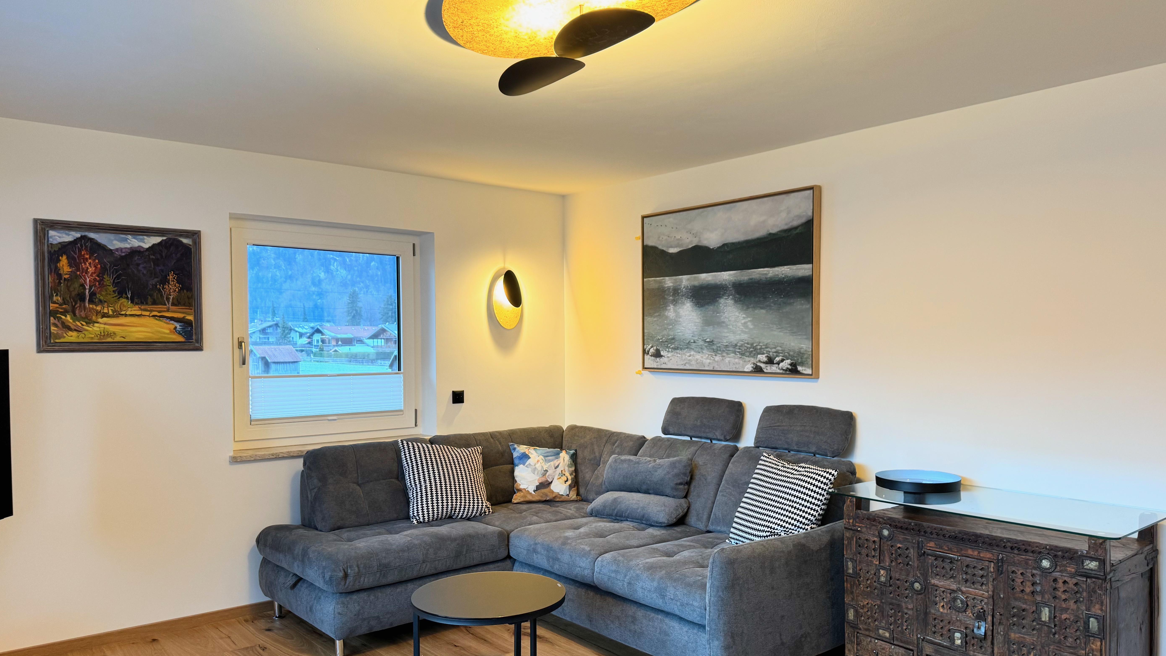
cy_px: 362
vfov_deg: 42.8
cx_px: 594
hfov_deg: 69.9
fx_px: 835
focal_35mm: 27
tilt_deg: -3.2
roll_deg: +0.5
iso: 125
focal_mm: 6.76
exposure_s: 1/50
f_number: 1.78
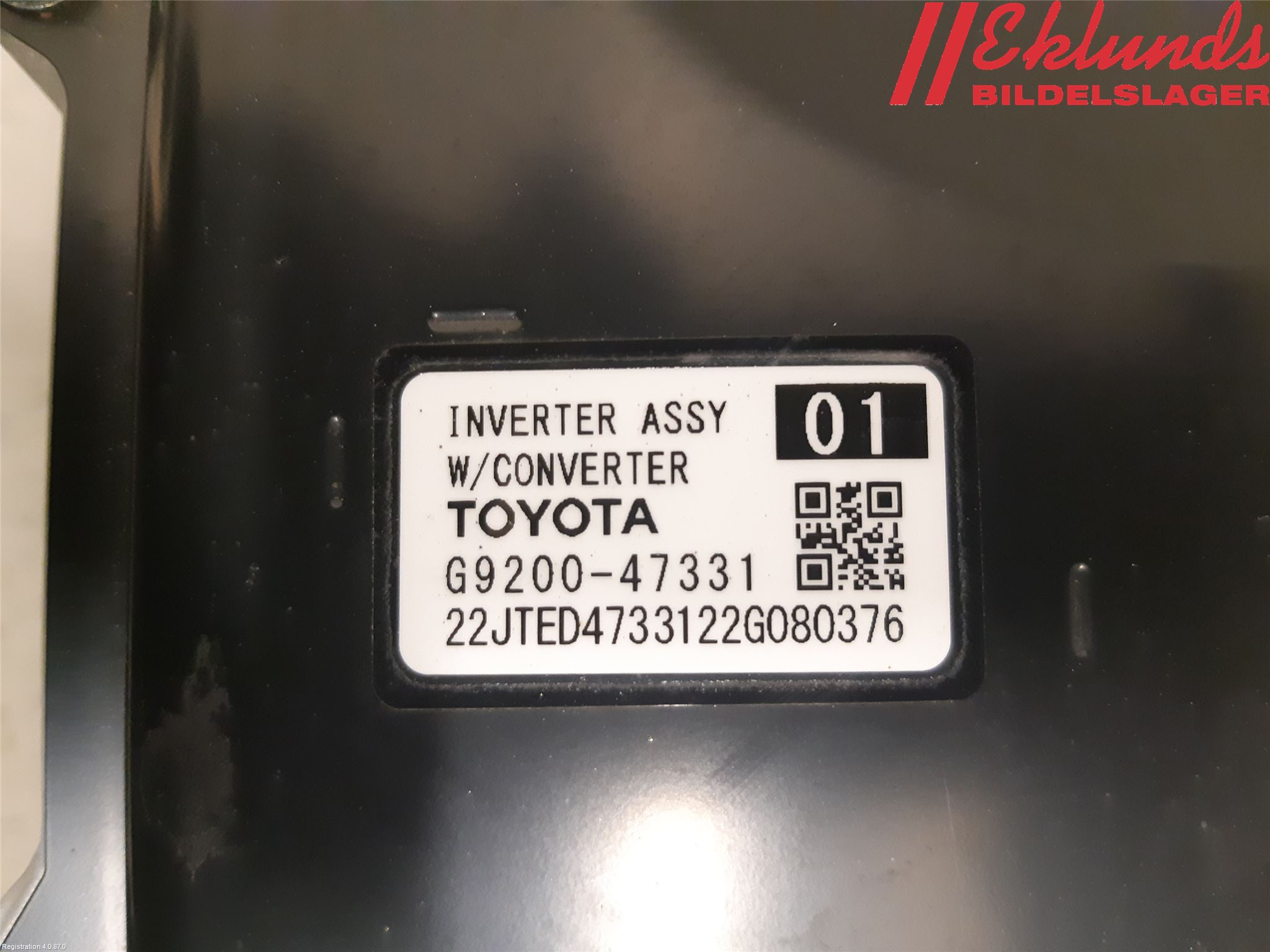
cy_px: 476
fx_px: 954
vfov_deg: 53.1
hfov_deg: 67.3
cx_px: 635
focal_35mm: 26
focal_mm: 3.93
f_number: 1.7
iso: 320
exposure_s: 1/25
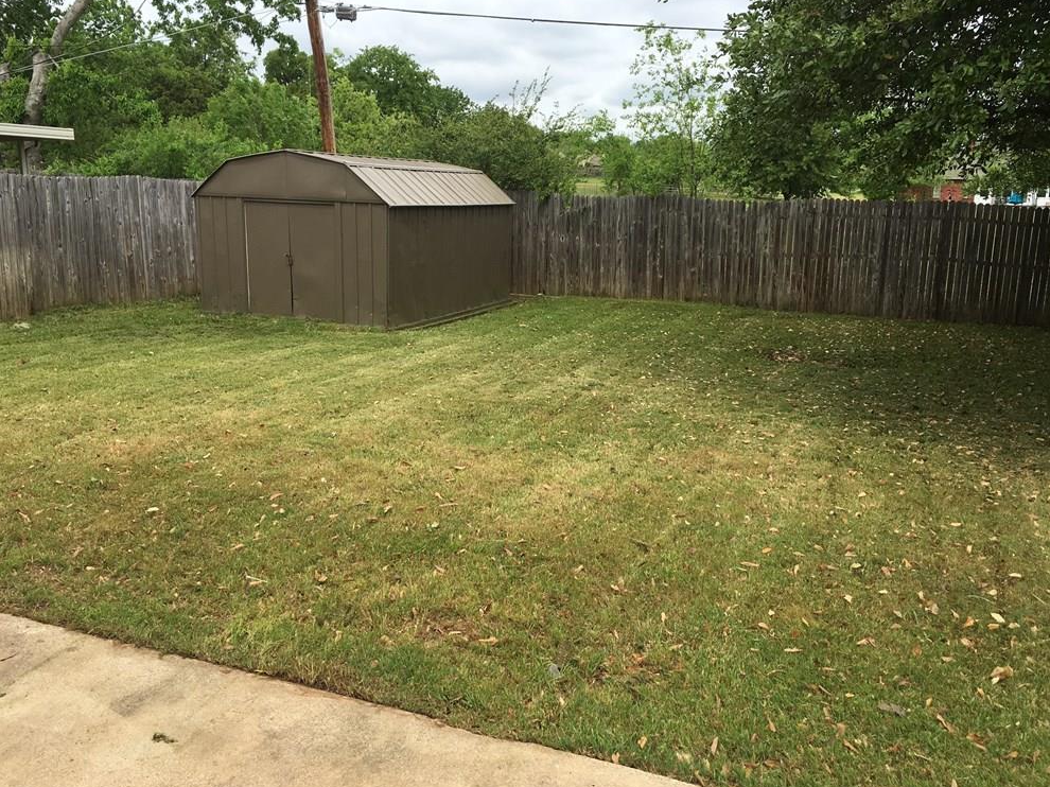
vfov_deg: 46.8
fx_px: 910
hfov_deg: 60.0
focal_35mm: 30
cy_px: 395
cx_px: 525
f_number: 2.2
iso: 25
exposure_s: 1/1115
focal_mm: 4.15
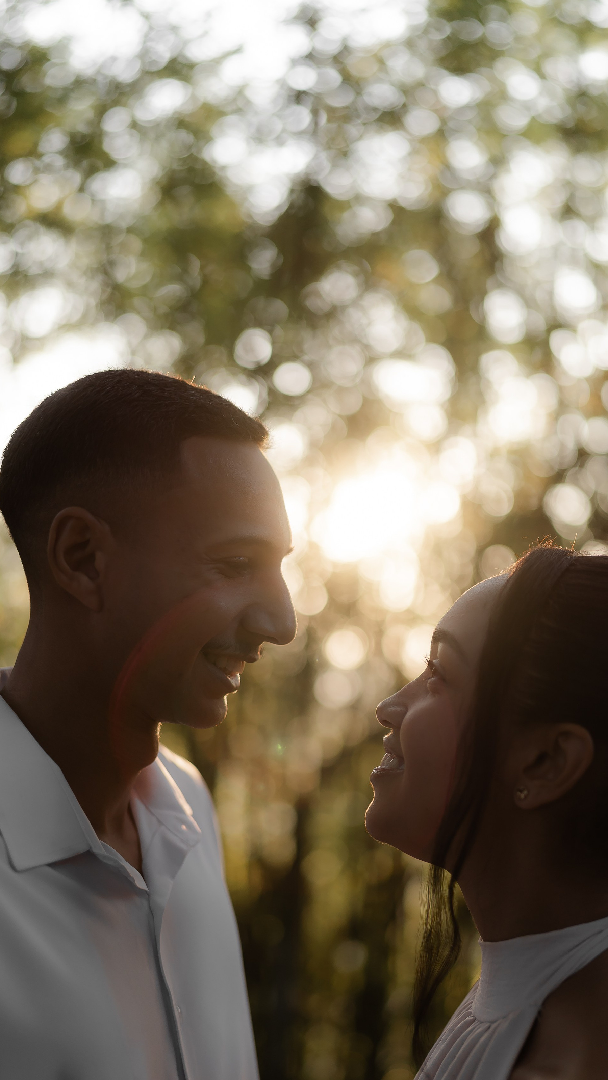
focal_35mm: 44
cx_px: 318
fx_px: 1261
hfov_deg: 27.1
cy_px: 630
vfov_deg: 46.2
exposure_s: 1/400
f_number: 1.2
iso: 100
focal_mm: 35
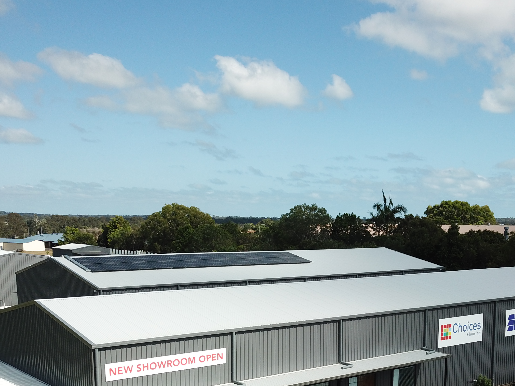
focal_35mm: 47
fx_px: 699
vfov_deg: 29.9
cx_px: 335
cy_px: 326
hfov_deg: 40.0
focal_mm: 4.73
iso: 100
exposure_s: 1/1661
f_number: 2.2
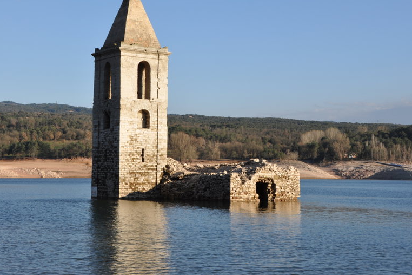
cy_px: 106
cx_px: 185
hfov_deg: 29.6
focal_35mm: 68
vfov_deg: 20.0
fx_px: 778
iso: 200
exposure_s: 1/320
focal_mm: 36
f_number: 9
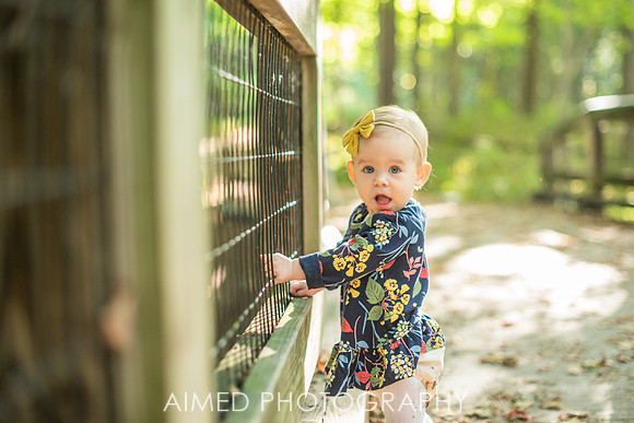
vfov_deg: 25.2
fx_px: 945
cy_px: 196
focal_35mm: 54
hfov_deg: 37.1
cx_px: 340
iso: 1000
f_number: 2
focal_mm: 50
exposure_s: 1/250
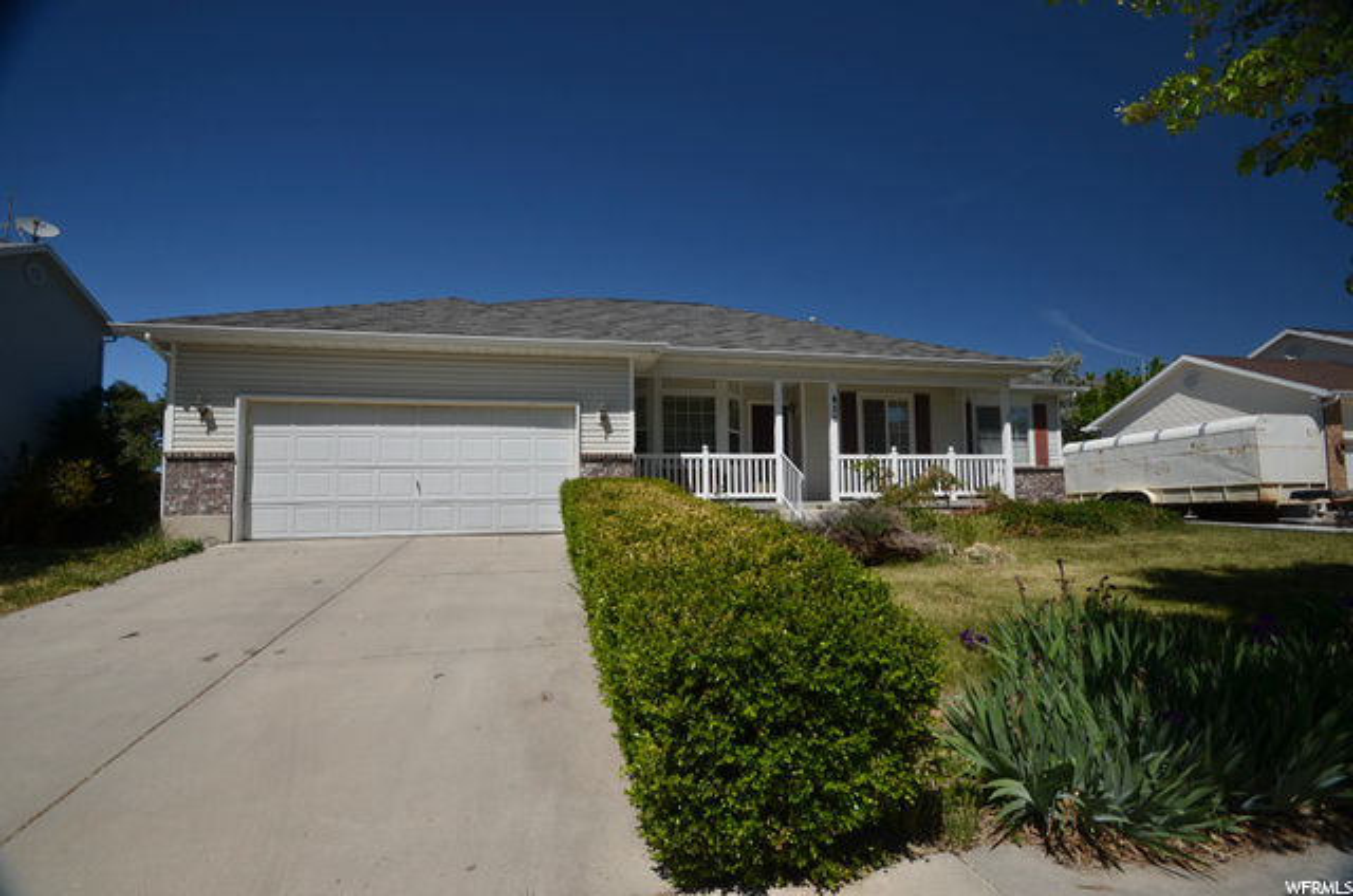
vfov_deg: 77.1
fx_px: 563
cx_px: 676
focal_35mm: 15
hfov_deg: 100.5
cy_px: 448
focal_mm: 10
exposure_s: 1/200
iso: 100
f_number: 7.1
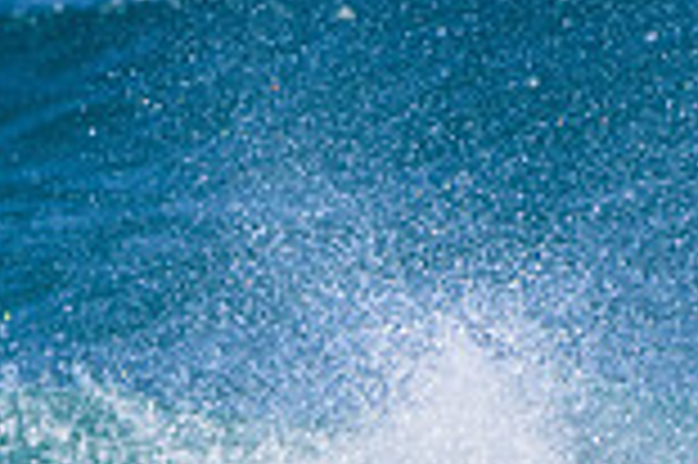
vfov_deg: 0.5
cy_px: 831
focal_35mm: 2810
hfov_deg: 0.7
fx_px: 54425
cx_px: -347
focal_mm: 500
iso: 320
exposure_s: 1/2000
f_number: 5.6
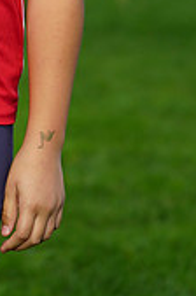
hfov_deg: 2.3
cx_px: -121
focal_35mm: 602
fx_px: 4936
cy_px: -133
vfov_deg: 3.4
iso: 320
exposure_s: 1/25
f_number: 5.6
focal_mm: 175
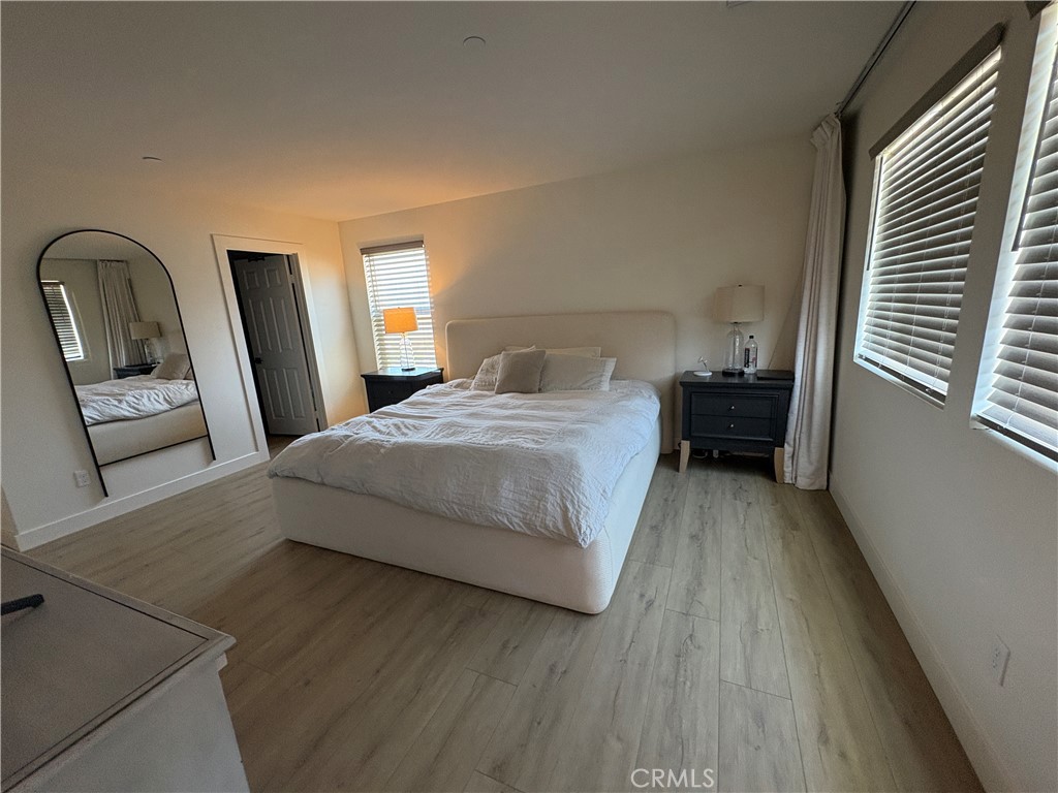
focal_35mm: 14
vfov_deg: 85.7
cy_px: 396
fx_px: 428
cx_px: 529
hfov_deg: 102.1
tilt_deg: -10.6
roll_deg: +4.3
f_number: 2.2
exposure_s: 1/60
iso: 250
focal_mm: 2.22
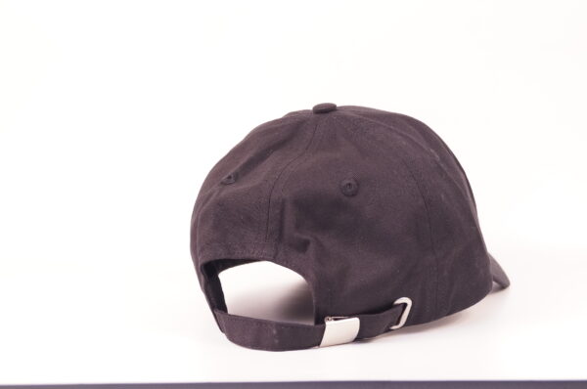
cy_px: 194
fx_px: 855
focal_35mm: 52
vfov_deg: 25.7
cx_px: 294
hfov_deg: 37.9
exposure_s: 1/100
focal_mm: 35
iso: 800
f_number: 5.6
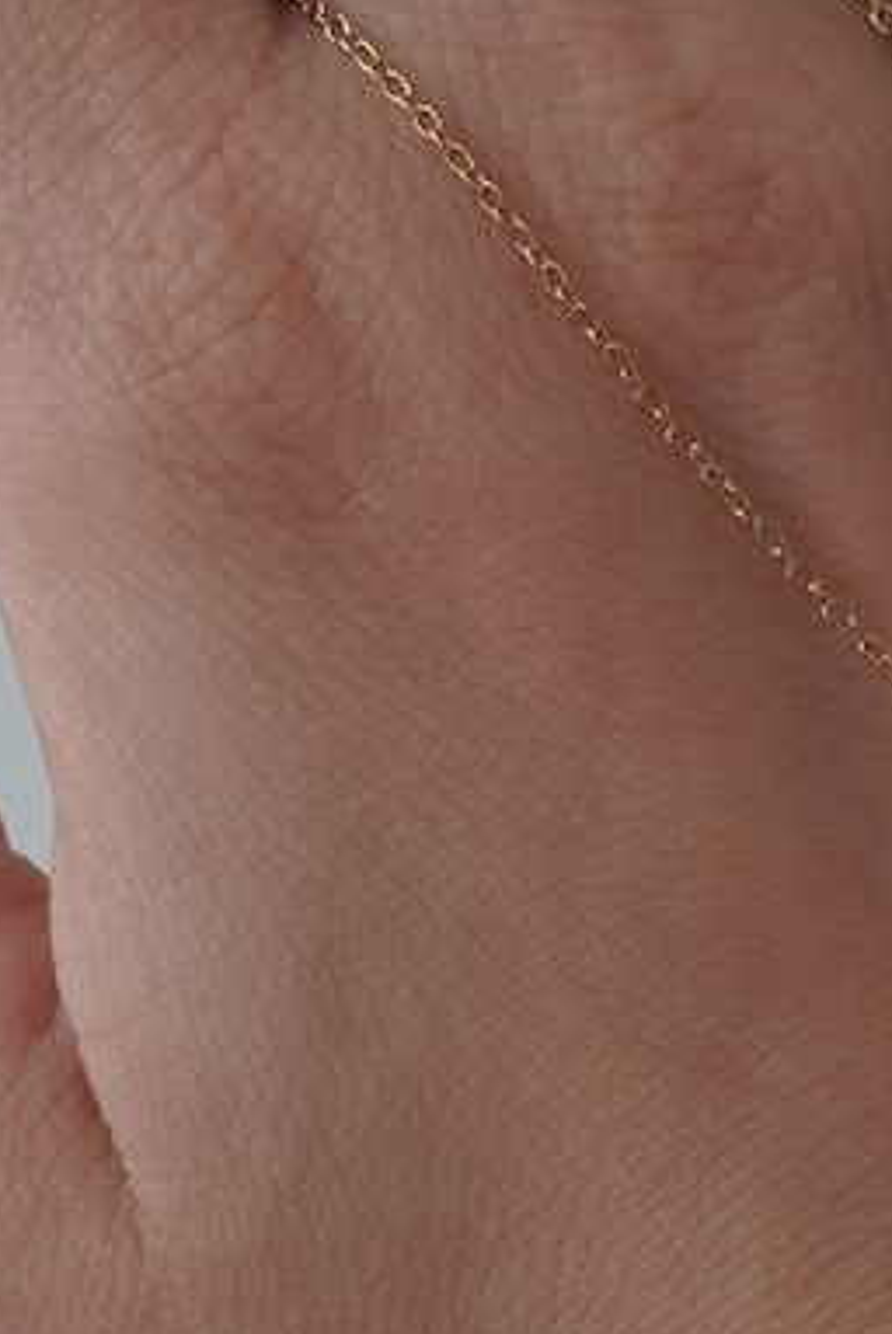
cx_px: 1303
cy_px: 616
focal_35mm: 317
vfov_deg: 6.5
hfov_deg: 4.3
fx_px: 11760
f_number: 8
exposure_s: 1/50
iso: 100
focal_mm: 36
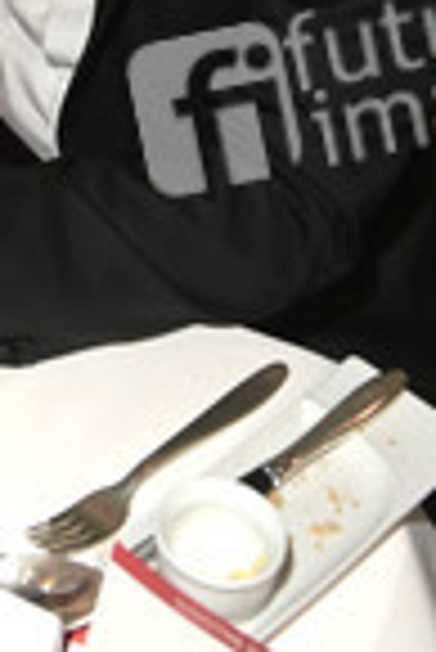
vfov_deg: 21.4
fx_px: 1595
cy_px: -135
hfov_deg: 15.2
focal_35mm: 88
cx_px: -49
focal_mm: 32
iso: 1000
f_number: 5.6
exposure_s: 1/100
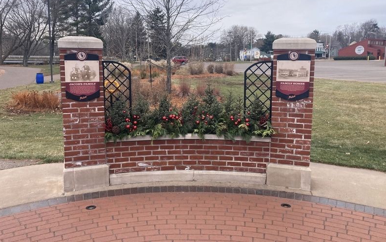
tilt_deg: -6.4
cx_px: 192
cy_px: 101
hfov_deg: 62.9
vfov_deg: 41.7
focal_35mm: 30
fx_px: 316
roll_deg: -0.5
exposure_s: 1/539
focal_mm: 3.99
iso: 20
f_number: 1.8
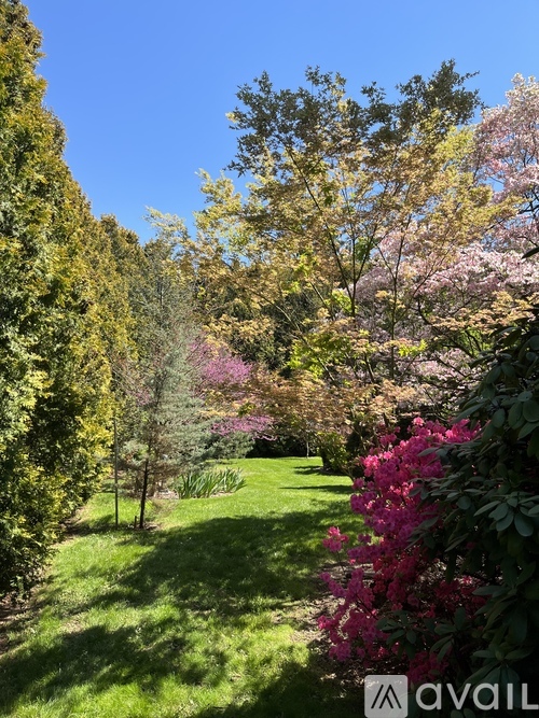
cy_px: 359
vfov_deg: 67.3
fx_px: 540
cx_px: 270
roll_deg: -1.0
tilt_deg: +6.9
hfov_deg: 53.0
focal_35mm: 26
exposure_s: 1/1536
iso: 50
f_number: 1.6
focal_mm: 5.1
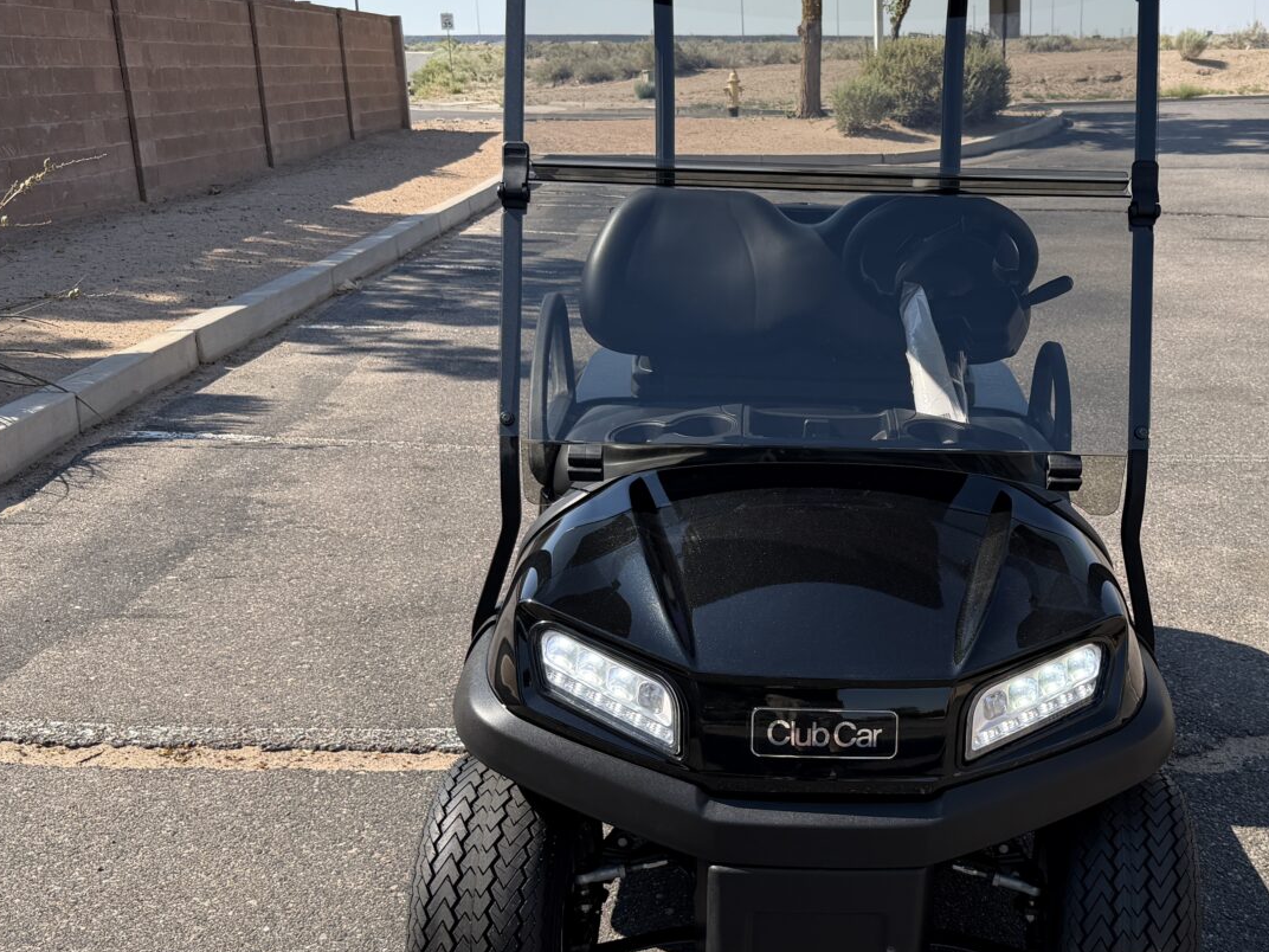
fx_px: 1576
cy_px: 527
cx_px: 839
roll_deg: +1.7
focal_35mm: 43
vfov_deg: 33.6
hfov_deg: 43.3
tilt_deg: -16.4
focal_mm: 6.76
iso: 80
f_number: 1.78
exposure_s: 1/3021
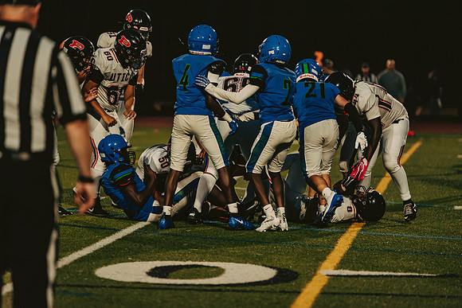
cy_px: 154
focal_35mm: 200
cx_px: 231
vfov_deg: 6.9
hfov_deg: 10.3
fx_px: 2567
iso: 1600
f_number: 2.8
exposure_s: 1/1250
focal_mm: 200
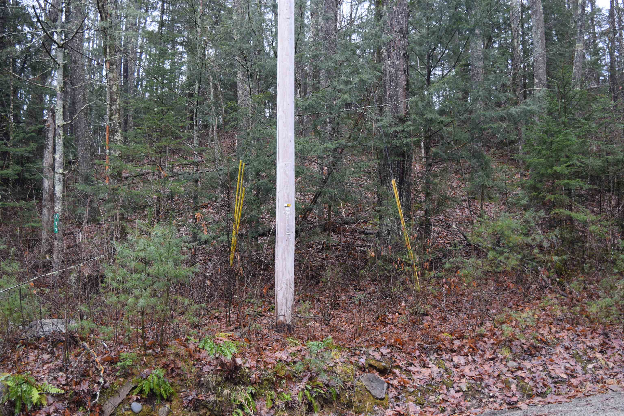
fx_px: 728
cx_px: 312
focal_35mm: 42
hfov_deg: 46.4
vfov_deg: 31.9
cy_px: 208
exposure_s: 1/100
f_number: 5
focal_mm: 28
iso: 400
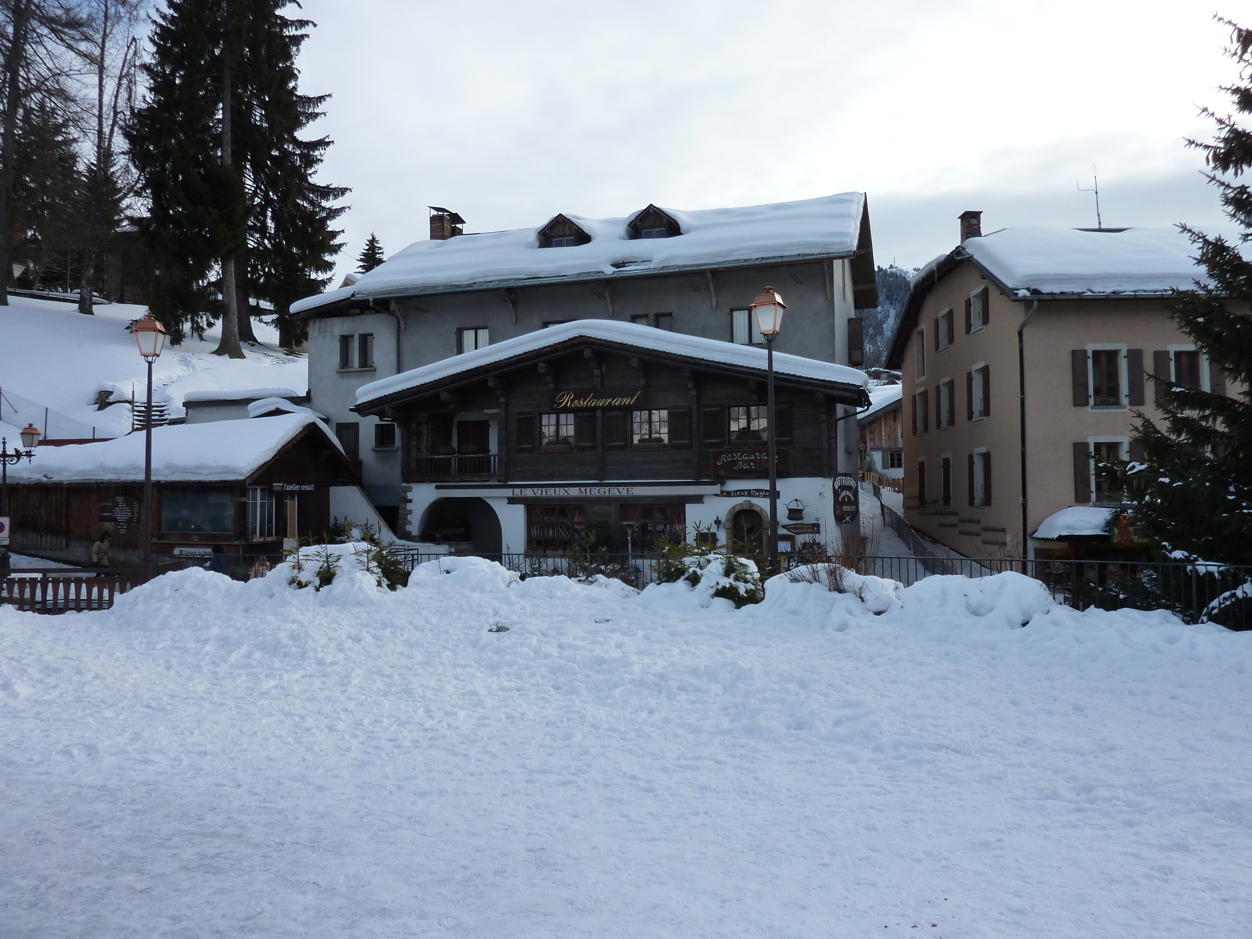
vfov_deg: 54.9
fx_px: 904
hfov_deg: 69.4
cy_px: 470
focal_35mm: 25
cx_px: 626
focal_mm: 4.1
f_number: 4
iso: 125
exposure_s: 1/500
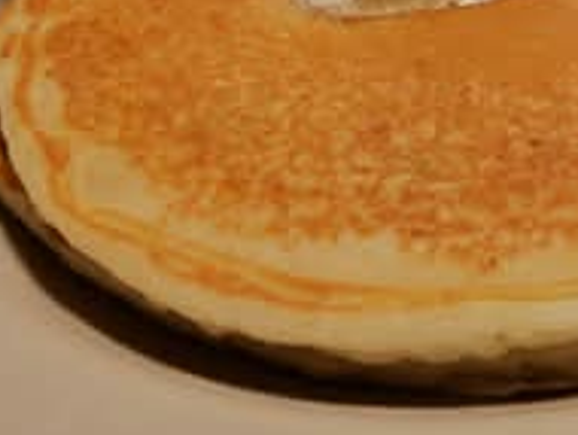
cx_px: 572
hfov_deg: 25.1
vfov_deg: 18.6
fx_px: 1237
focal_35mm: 74
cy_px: -125
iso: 800
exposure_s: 1/25
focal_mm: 12
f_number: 3.5
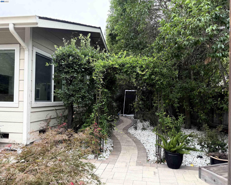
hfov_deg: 65.9
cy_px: 96
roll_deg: +0.1
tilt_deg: +1.8
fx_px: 178
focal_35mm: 26
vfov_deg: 54.9
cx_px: 126
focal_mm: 6.76
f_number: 1.78
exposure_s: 1/407
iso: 80
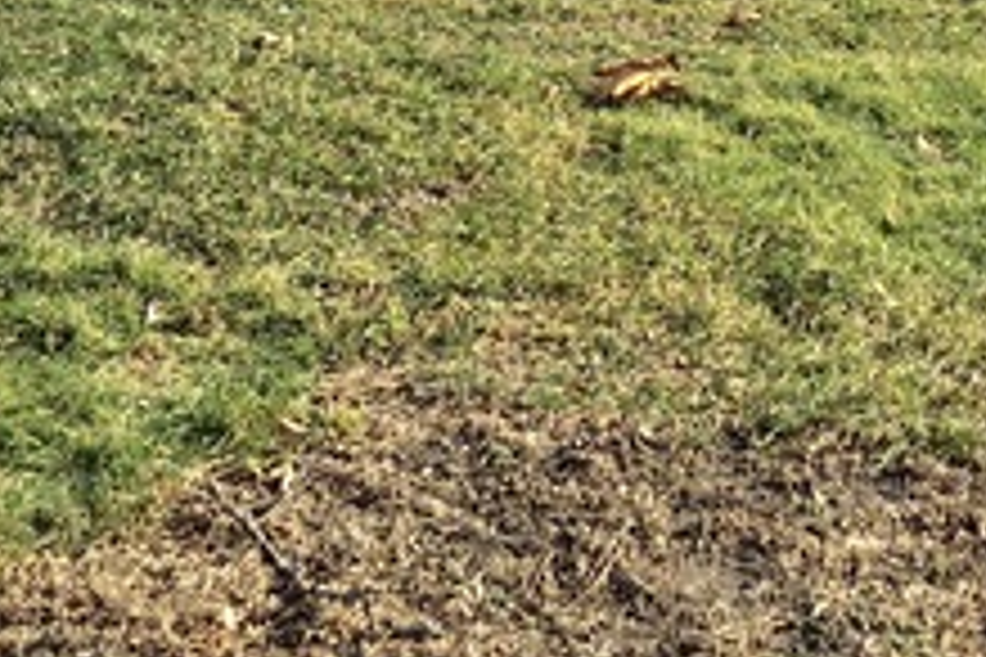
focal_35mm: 88
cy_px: -274
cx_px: 599
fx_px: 2410
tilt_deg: -8.3
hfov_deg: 23.1
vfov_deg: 14.6
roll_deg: +0.0
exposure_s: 1/1099
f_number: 2.2
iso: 25
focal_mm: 4.15
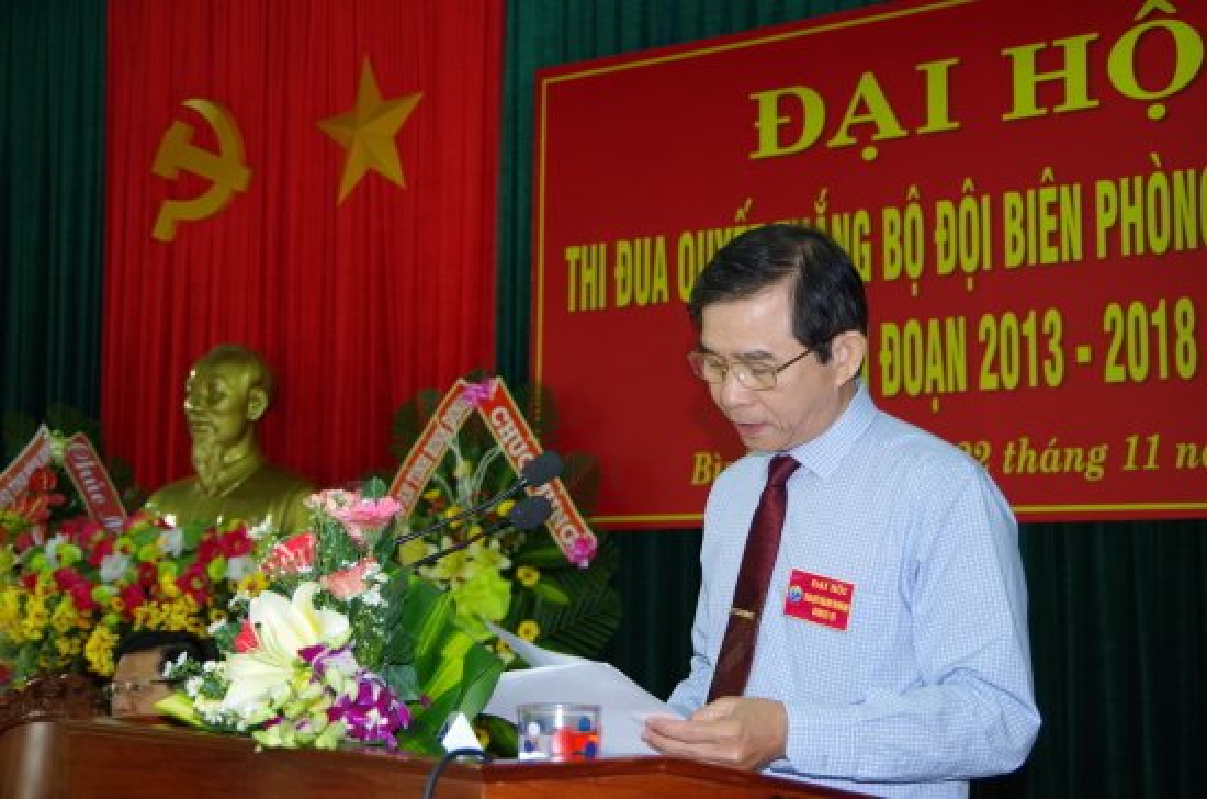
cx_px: 604
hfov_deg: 36.9
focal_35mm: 54
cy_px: 400
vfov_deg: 24.9
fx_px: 1806
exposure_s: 1/25
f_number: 4.5
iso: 400
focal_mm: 36
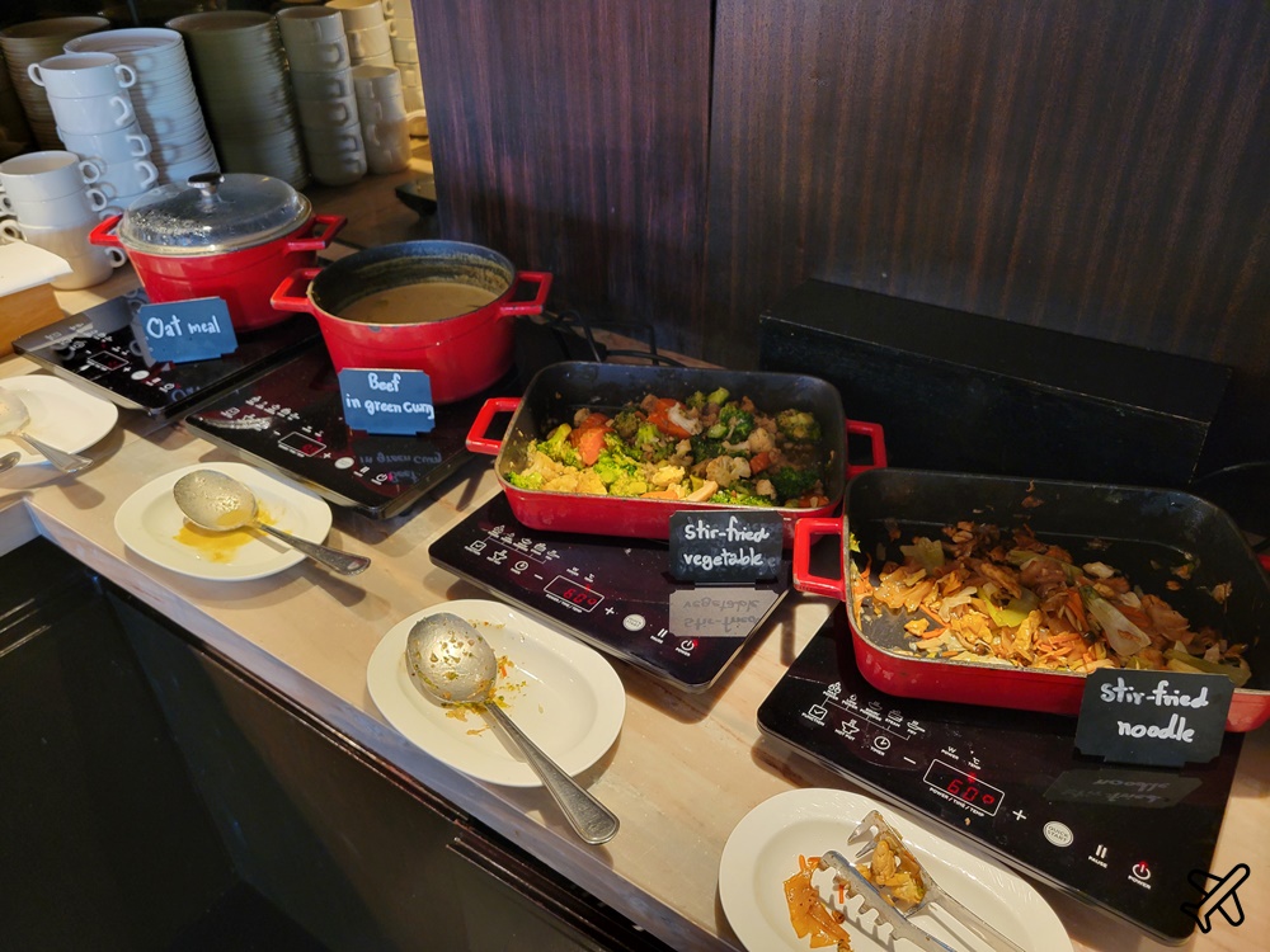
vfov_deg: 53.1
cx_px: 635
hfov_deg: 67.3
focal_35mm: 26
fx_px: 954
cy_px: 476
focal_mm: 5.4
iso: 250
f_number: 1.8
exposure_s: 1/50
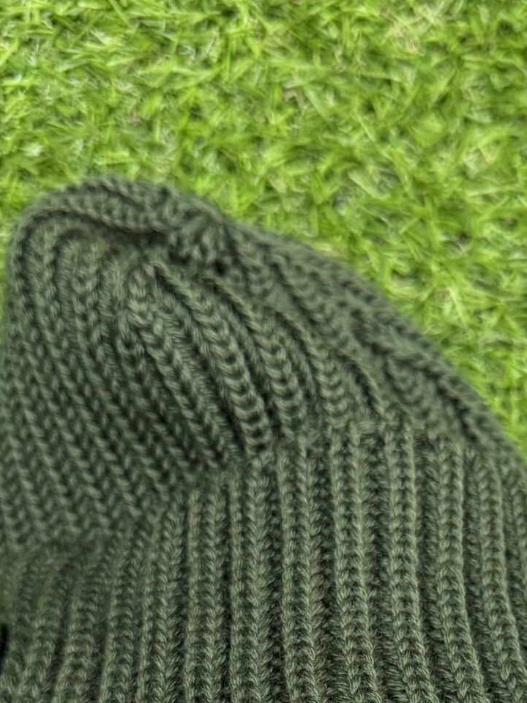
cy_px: 762
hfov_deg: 22.4
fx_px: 1299
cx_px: 462
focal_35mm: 64
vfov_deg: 27.8
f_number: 1.78
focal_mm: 6.76
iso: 125
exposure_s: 1/50
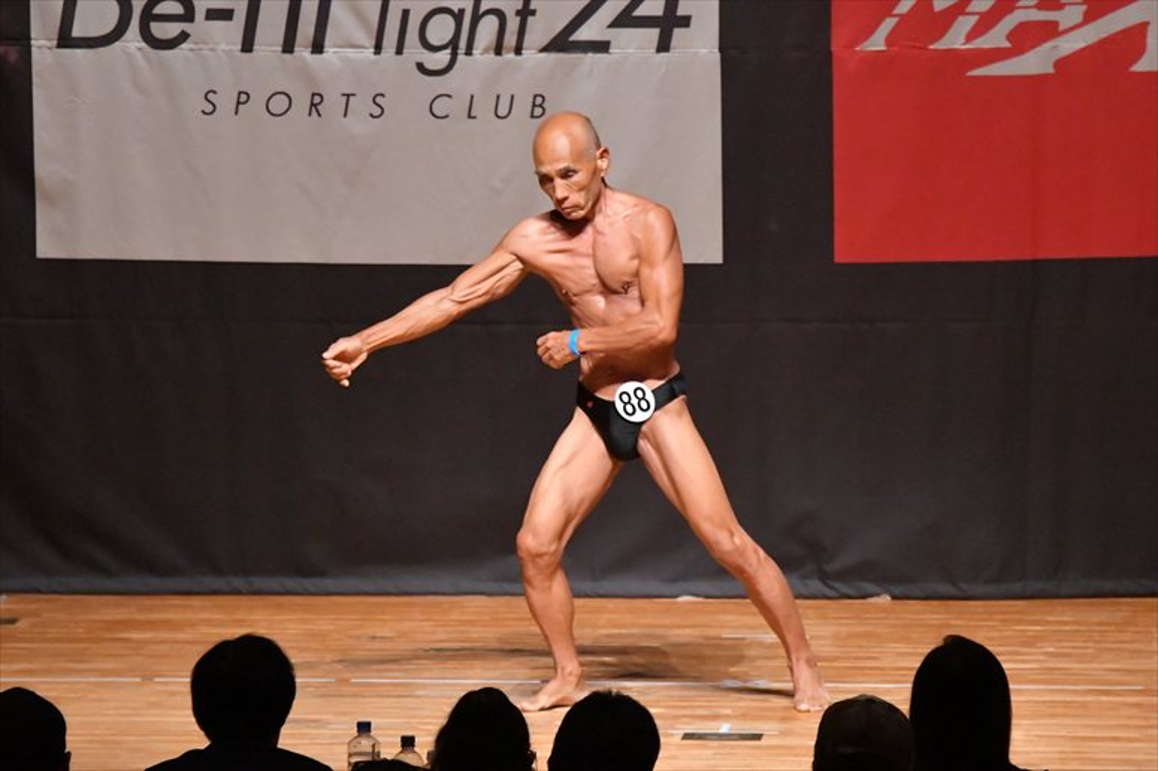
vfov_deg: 4.8
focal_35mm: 285
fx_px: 9163
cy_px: 386
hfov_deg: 7.2
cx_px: 579
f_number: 5.6
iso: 12800
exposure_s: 1/400
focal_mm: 190
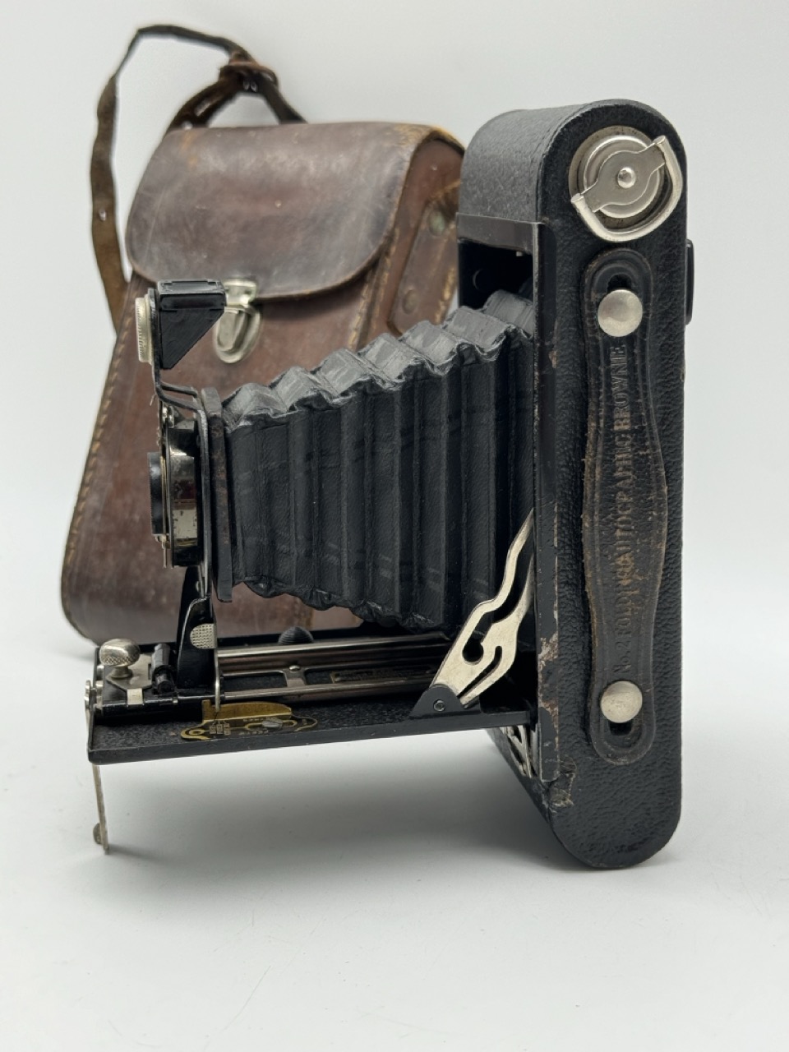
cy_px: 526
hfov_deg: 30.3
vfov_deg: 39.7
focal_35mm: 48
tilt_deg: -14.6
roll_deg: +1.5
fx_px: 1459
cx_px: 394
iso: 50
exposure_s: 1/177
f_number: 1.78
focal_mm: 6.76
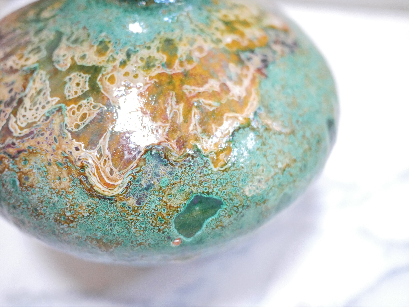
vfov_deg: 36.0
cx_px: 204
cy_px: 154
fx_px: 473
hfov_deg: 46.8
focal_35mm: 40
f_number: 1.7
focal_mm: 20
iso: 3200
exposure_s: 1/60
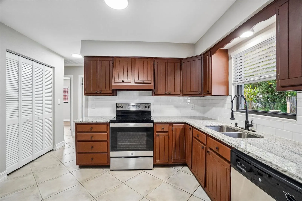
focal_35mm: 15
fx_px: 126
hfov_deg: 100.4
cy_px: 100
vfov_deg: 77.3
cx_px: 151
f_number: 8
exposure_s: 1/30
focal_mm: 10
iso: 1600
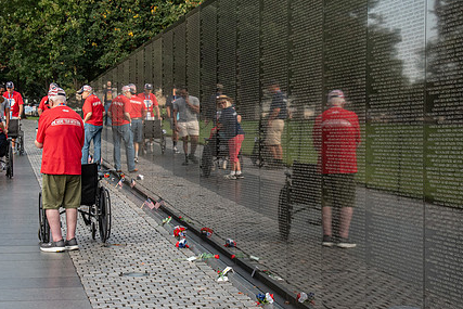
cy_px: 164
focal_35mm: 98
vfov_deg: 14.0
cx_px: 208
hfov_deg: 20.8
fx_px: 1261
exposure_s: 1/125
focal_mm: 52
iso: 640
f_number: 9
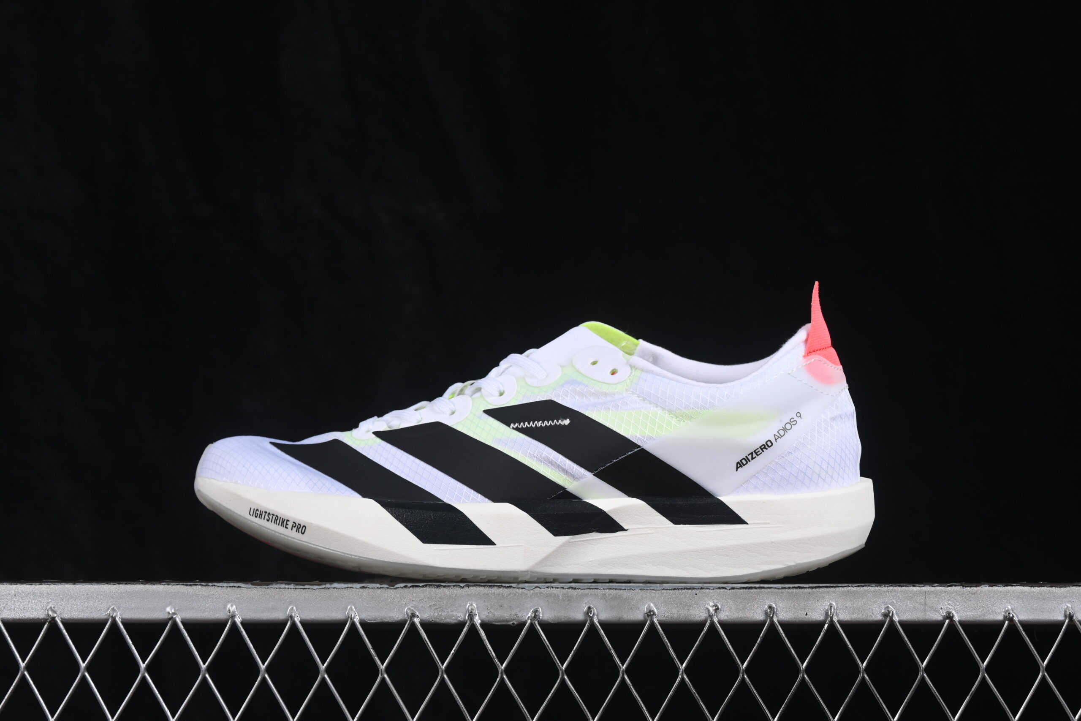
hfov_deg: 27.0
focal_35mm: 75
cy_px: 360
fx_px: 2252
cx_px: 540
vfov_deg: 18.2
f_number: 8
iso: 160
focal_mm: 50
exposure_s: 1/80
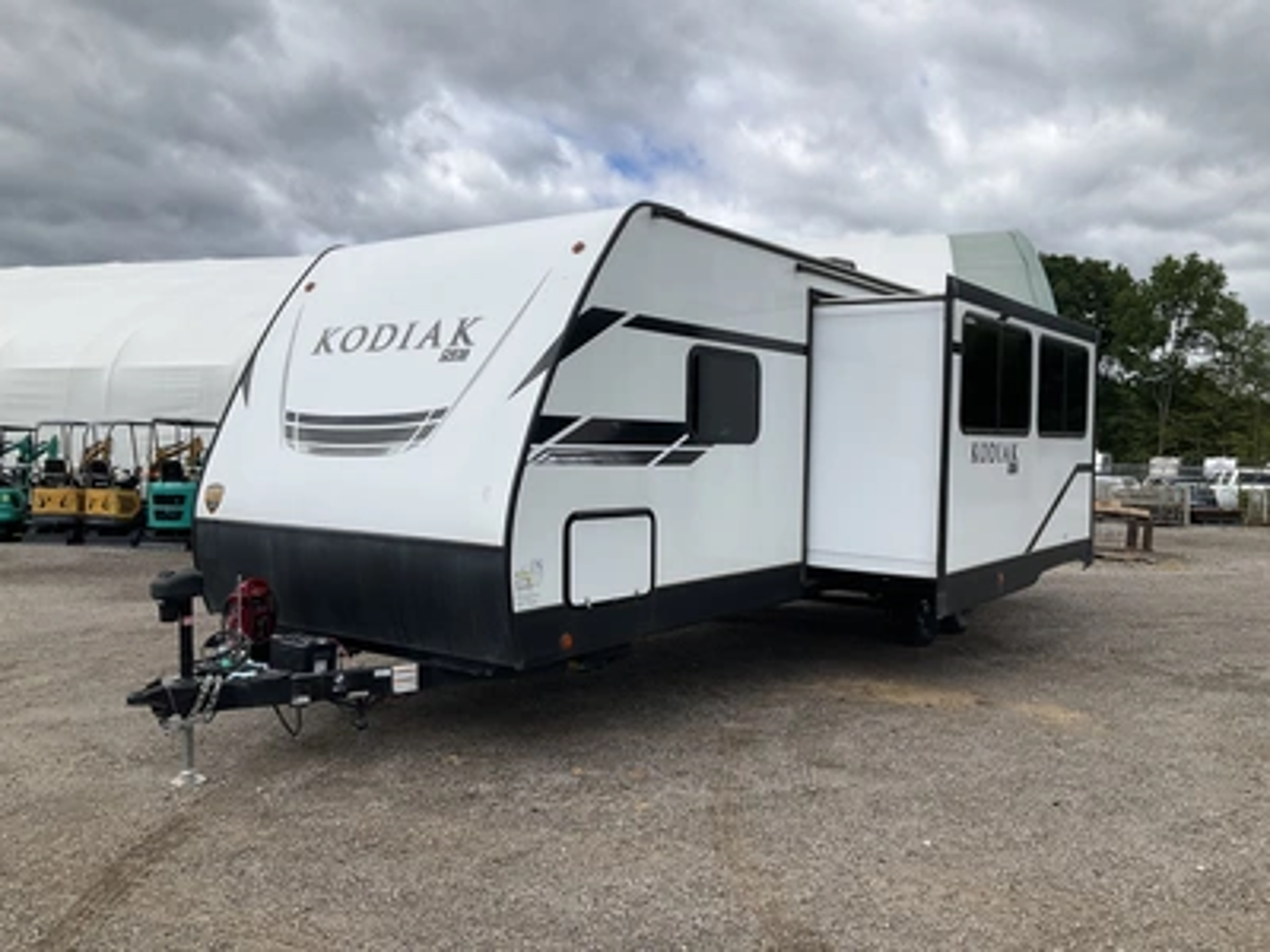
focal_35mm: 29
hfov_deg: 61.7
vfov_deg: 48.2
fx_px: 1064
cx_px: 635
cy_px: 476
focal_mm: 3
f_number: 1.8
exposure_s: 1/2427
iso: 25
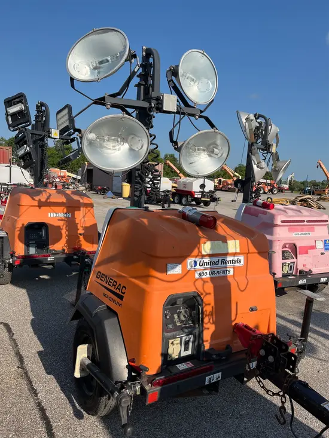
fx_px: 329
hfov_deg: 53.1
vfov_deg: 67.3
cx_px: 164
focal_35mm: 26
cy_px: 219
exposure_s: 1/3745
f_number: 1.6
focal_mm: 5.1
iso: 50
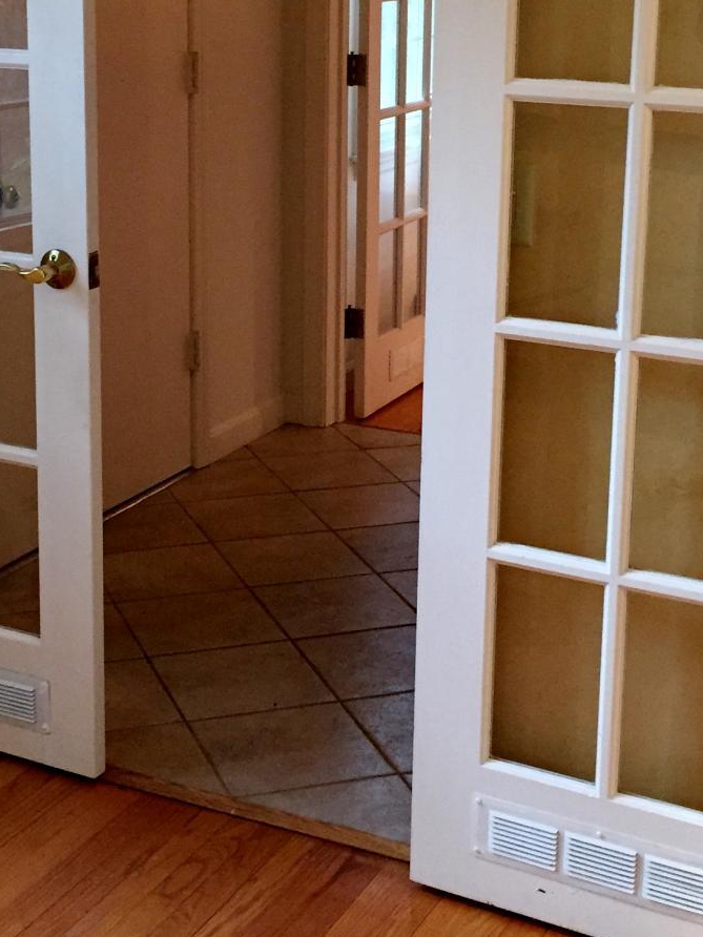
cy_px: 286
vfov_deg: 29.5
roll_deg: -0.5
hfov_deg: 22.5
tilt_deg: -11.0
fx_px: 1760
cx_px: 246
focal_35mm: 65
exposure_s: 1/30
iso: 160
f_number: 2.2
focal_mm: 4.15
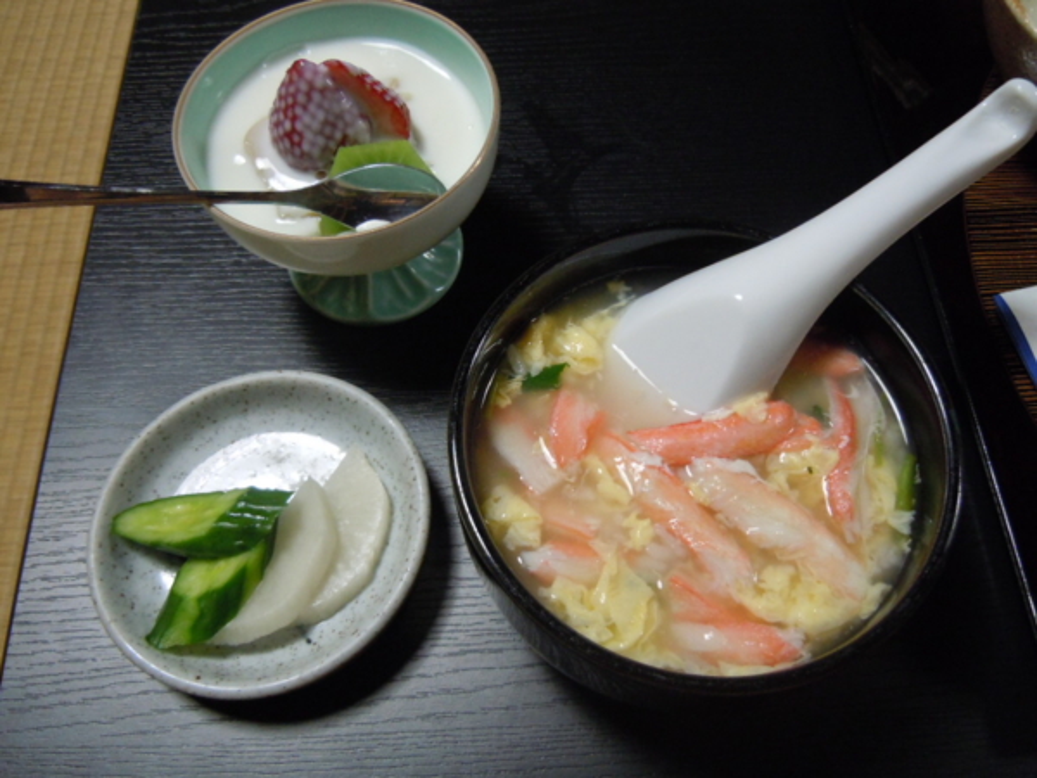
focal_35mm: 30
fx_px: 899
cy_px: 389
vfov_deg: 46.8
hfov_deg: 60.0
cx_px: 518
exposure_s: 1/15
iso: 400
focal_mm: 5.4
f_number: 3.5
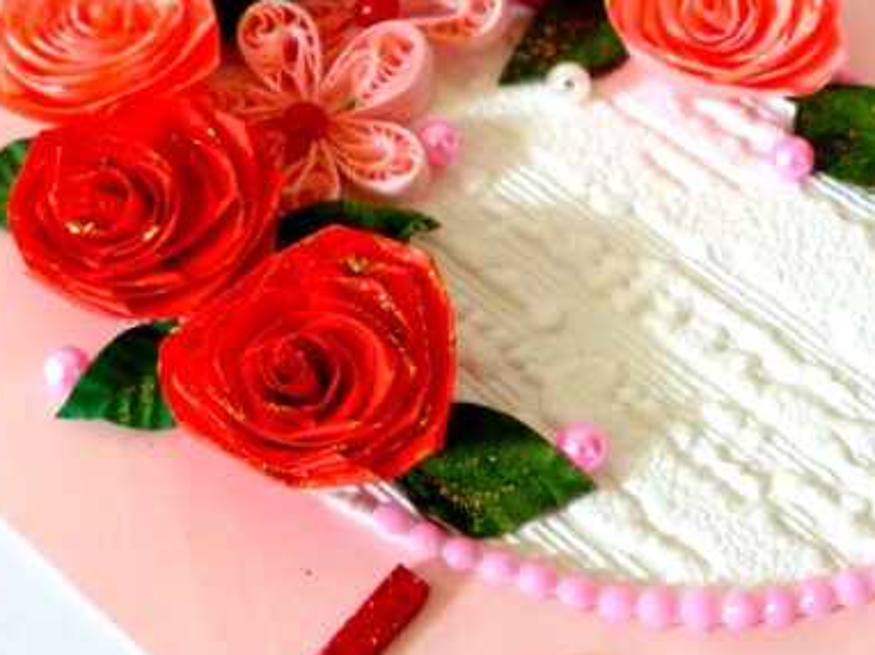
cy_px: 167
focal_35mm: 55
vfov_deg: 26.2
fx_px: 1389
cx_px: 328
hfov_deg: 34.8
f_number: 2.8
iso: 400
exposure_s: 1/40
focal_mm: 6.3
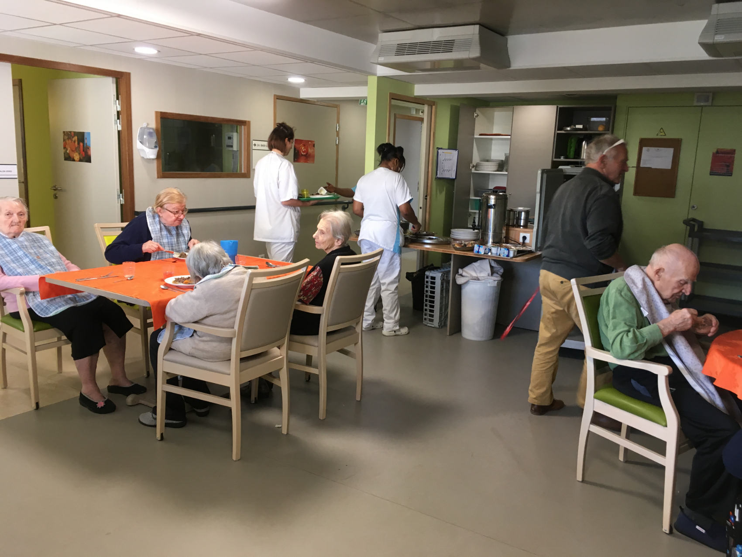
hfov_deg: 61.7
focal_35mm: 29
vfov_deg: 48.2
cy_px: 278
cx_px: 371
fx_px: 622
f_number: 2.2
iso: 80
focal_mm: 4.2
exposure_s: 1/33
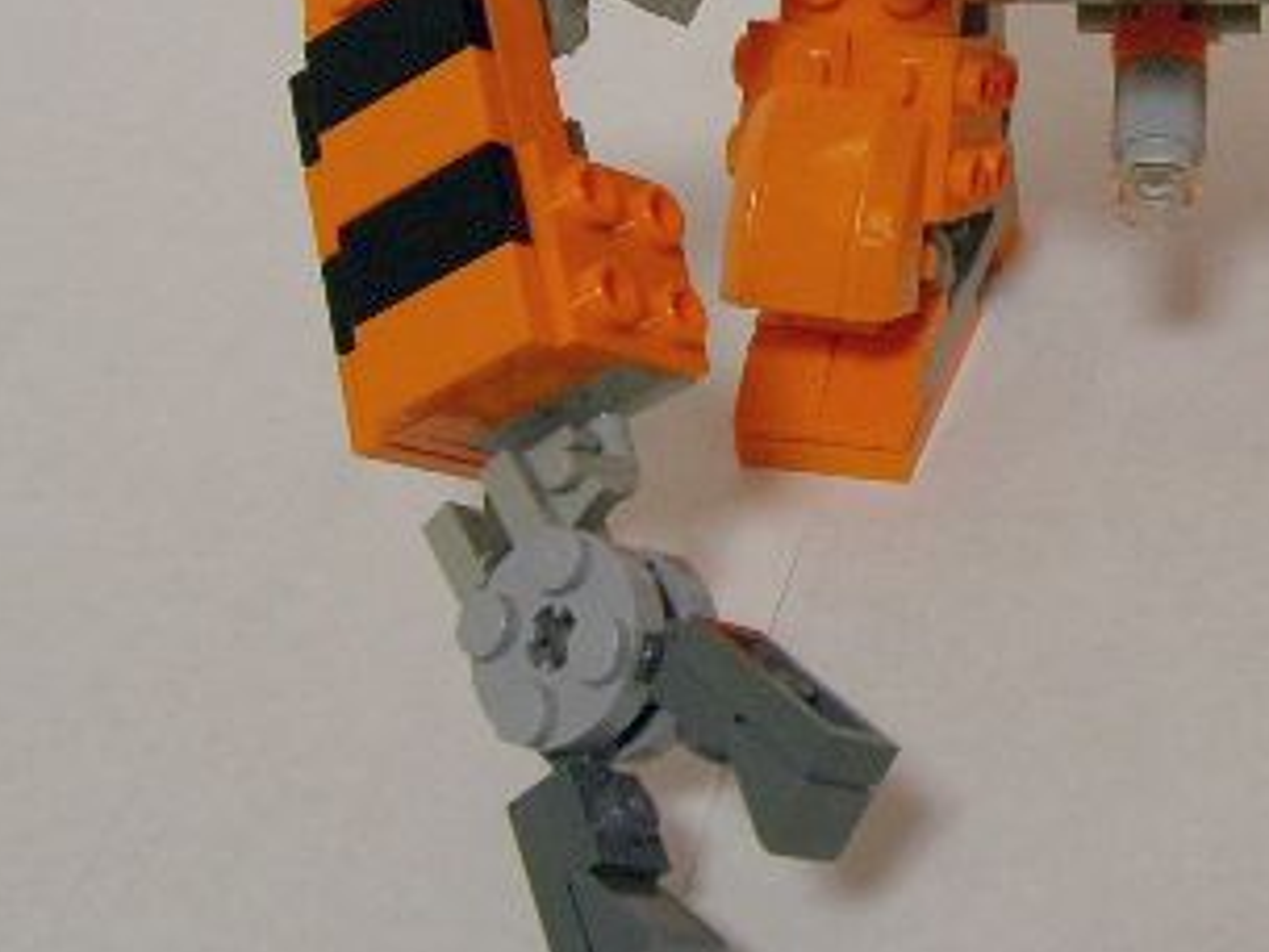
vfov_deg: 18.1
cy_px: 50
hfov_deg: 23.6
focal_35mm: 80
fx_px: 2933
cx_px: 1202
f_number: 3.5
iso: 100
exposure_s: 1/20.7
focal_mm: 5.8
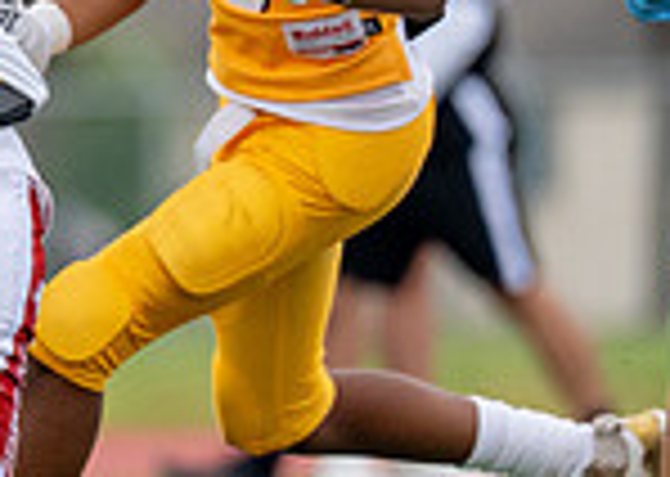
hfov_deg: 1.6
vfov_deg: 1.1
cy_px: 77
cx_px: -304
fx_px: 23886
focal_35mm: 1257
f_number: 2.8
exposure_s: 1/2000
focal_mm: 200
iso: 500
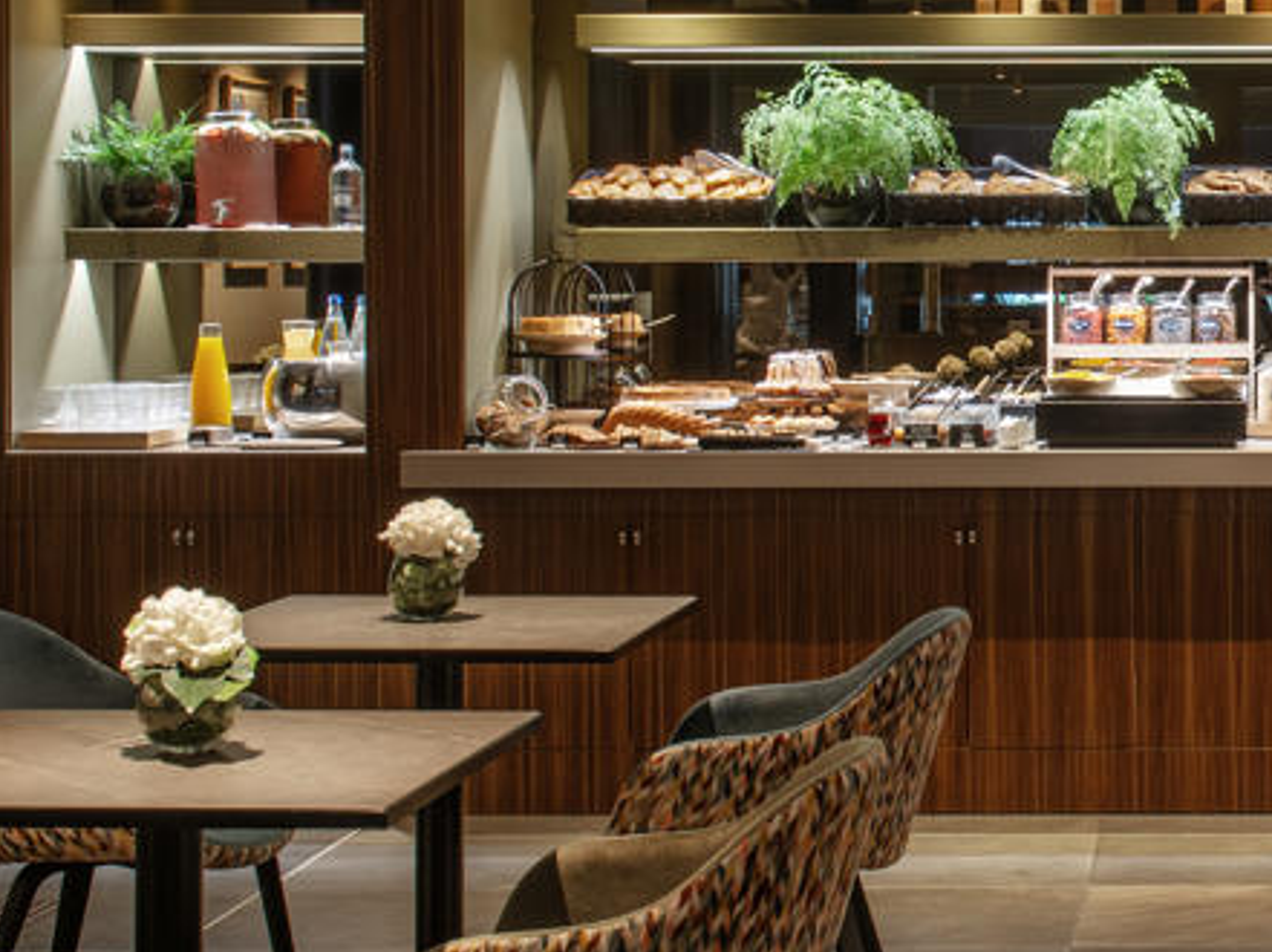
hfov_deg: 22.8
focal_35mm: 81
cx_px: 1376
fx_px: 2974
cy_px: 276
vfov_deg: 18.1
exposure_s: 6
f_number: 14
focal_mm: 29
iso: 160
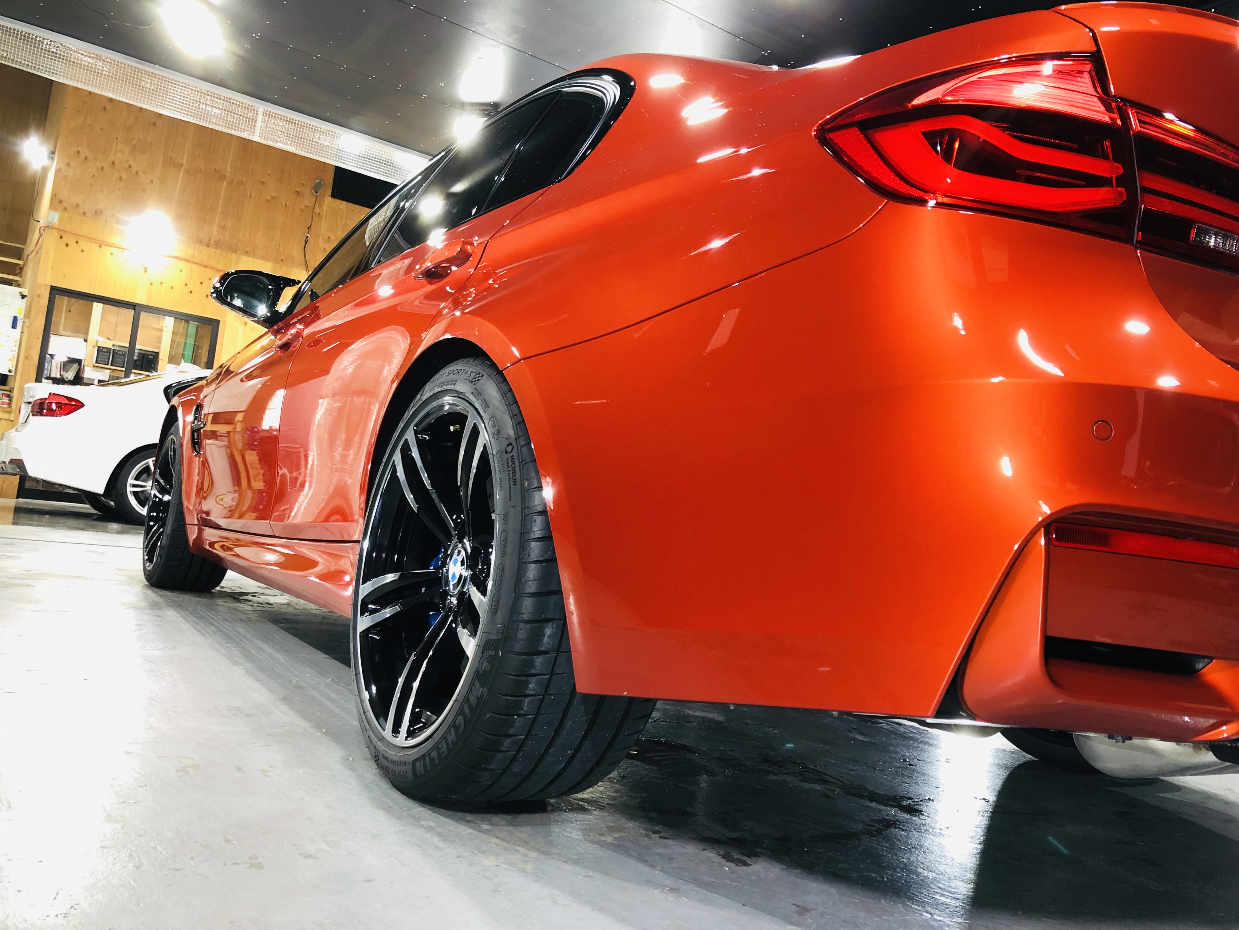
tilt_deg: +4.9
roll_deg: -5.6
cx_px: 620
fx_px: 1002
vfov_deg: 49.7
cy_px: 465
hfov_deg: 63.4
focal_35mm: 28
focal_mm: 3.99
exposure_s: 1/15
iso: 40
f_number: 1.8
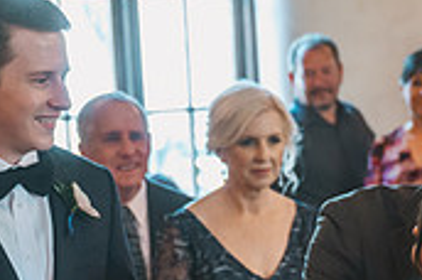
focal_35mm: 135
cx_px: 368
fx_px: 1580
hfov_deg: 15.1
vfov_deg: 9.9
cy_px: 368
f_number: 2.8
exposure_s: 1/125
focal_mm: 40
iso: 1600
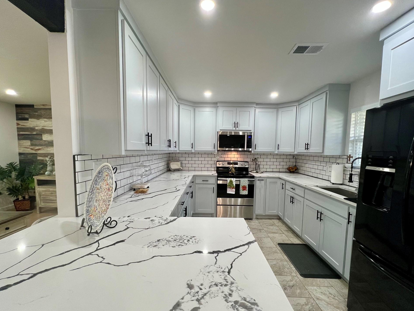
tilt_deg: -4.4
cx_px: 206
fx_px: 167
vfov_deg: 85.6
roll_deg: -0.2
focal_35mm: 14
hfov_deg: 102.1
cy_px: 164
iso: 200
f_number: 1.8
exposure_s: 1/120
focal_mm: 1.57
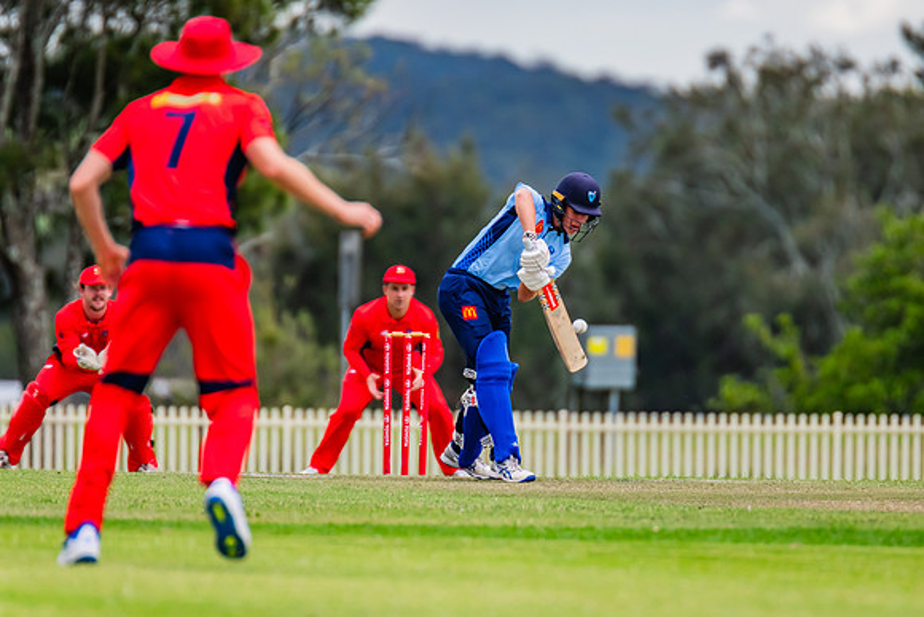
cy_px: 301
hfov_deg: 3.0
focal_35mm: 696
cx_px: 528
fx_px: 17860
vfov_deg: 2.0
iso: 800
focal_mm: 600
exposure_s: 1/1600
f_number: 5.6
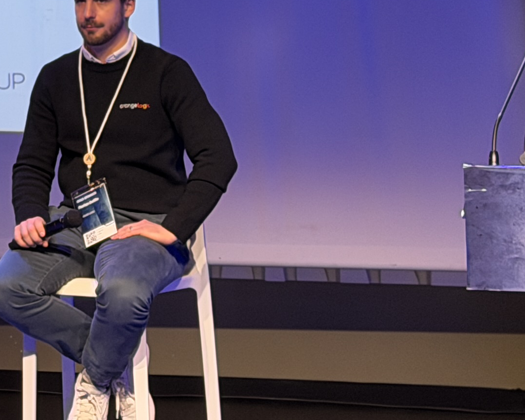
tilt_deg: +2.7
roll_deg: +0.3
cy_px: -135
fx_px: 2720
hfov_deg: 10.4
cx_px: -381
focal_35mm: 175
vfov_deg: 8.7
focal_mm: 6.76
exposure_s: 1/50
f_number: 1.78
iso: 80
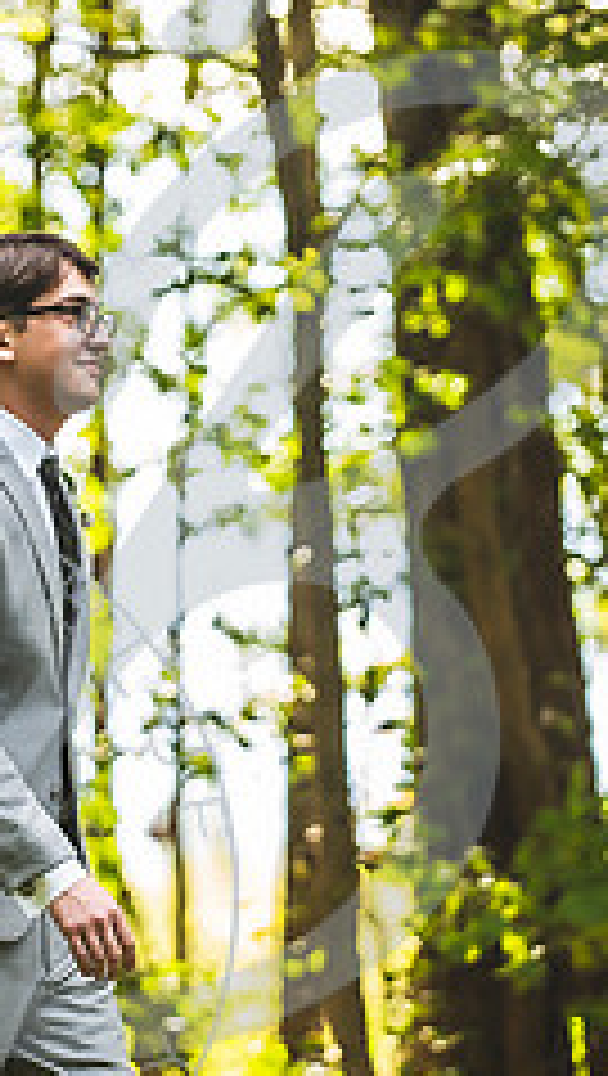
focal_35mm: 256
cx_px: 23
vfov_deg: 8.4
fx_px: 7314
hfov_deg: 4.8
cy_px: 554
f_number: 2.8
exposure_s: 1/500
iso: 500
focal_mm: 130
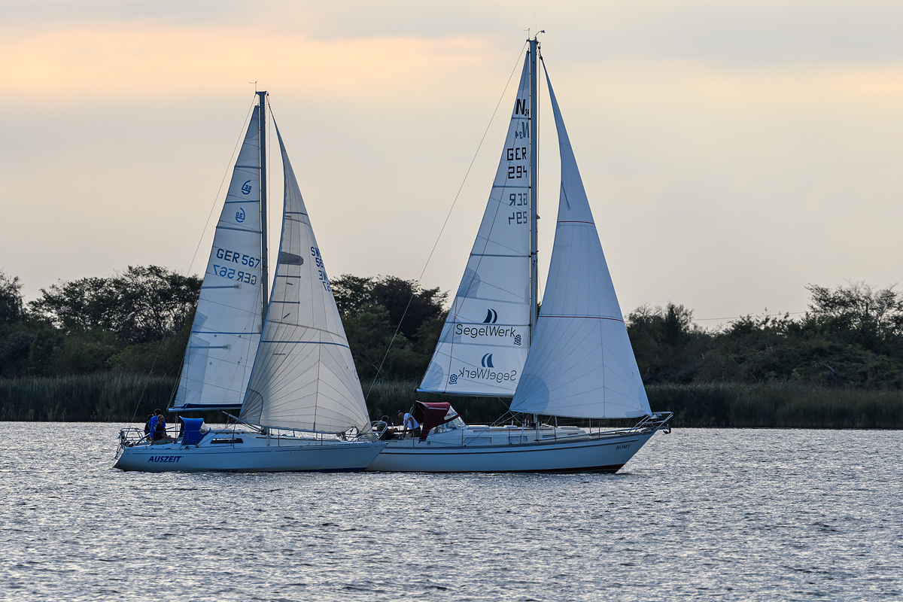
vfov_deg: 2.6
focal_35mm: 525
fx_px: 13168
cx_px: 452
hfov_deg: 3.9
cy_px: 301
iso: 400
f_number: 8
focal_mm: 350
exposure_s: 1/1000
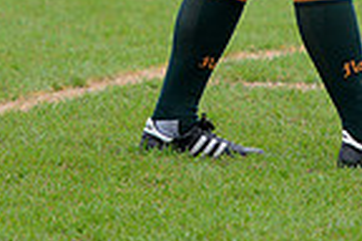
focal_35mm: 606
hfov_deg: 3.4
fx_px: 6093
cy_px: -232
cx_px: 332
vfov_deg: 2.3
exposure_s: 1/500
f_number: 2.8
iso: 1250
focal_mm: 150
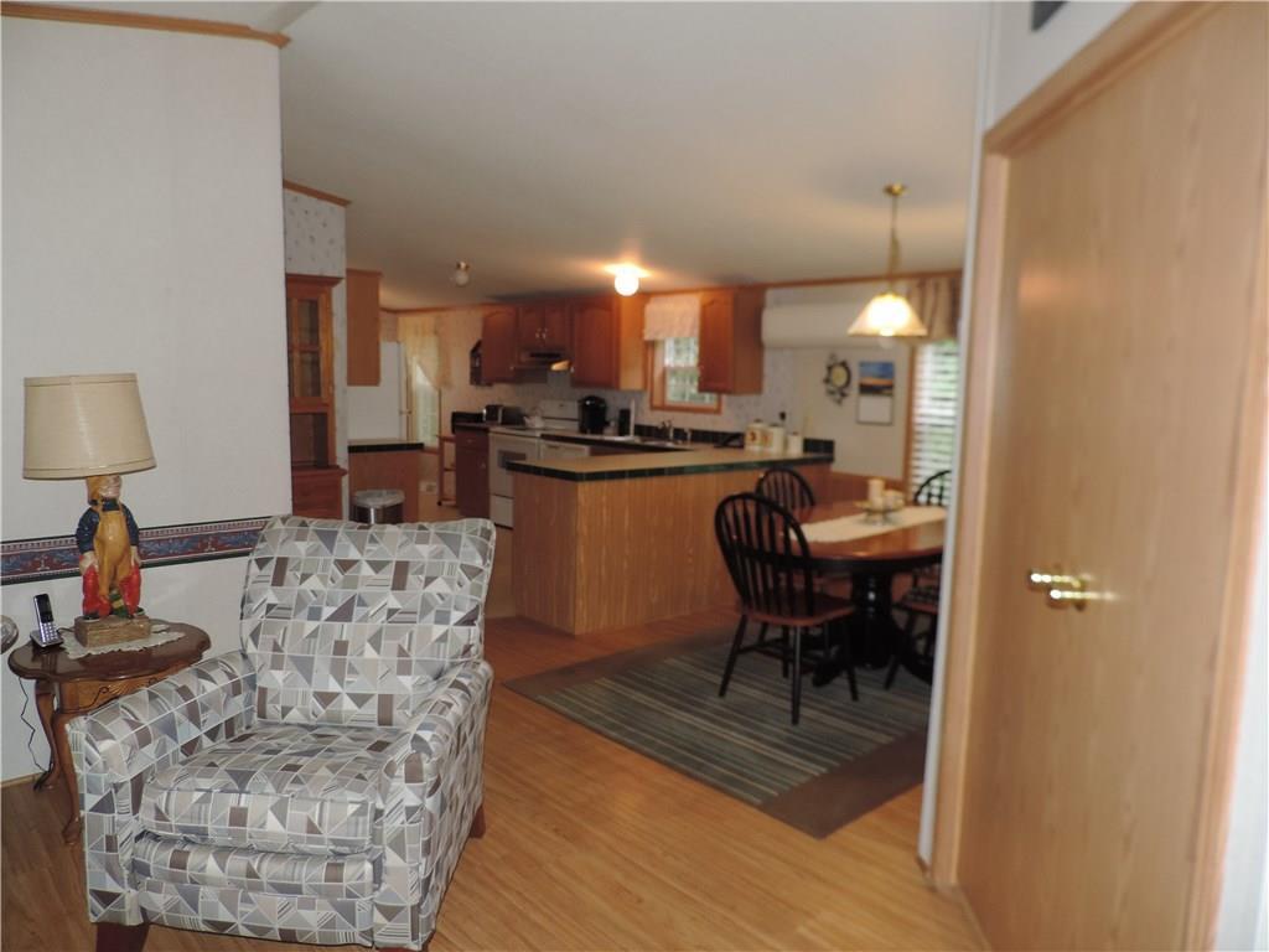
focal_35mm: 24
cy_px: 476
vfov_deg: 56.8
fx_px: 880
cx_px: 634
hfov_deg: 71.6
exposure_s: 1/30
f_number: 3
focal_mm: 4.3
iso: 200
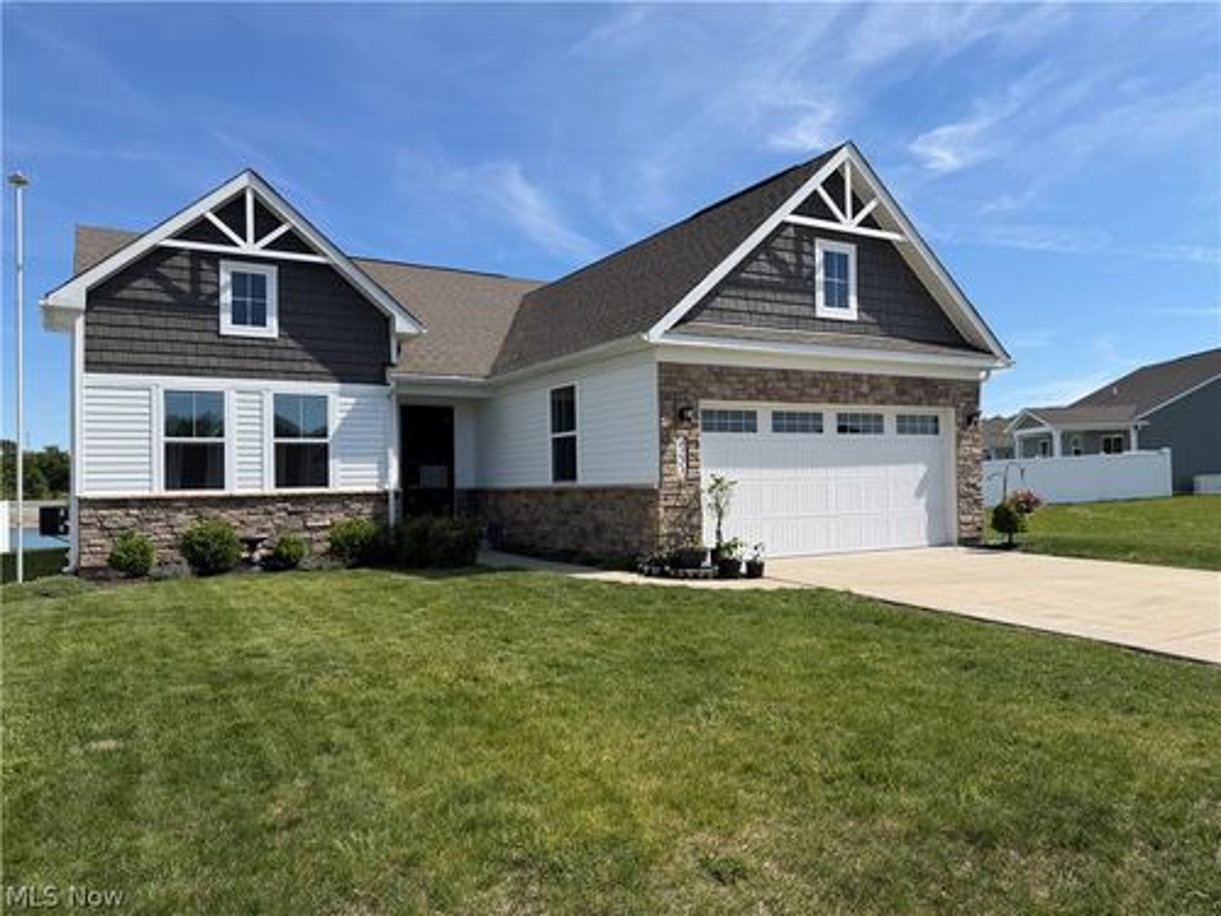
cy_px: 458
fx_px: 847
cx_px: 610
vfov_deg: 56.8
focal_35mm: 24
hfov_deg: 71.6
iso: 80
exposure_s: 1/4975
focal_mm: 6.76
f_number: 1.78
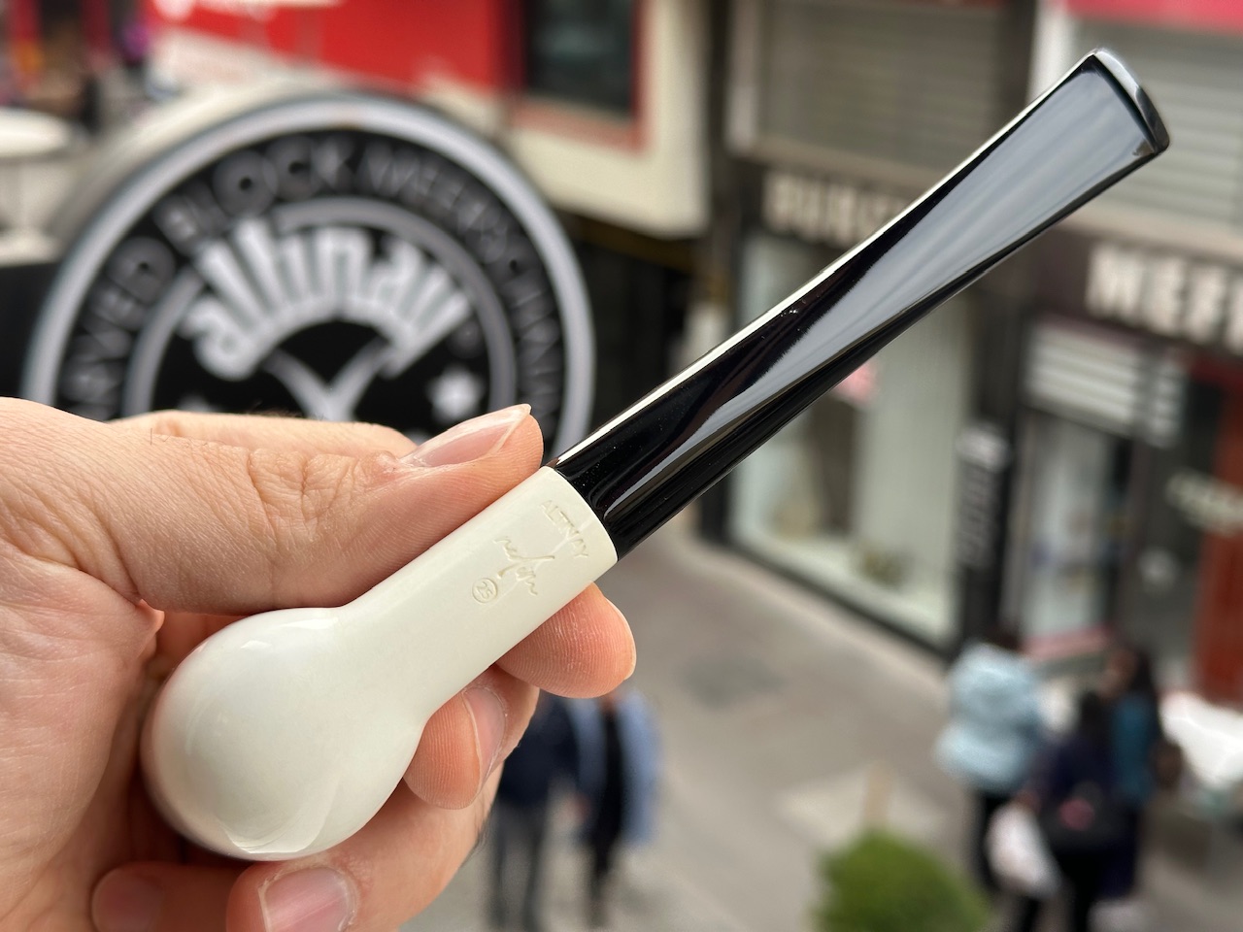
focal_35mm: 48
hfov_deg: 39.7
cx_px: 622
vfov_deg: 30.3
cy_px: 466
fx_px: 1724
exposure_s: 1/506
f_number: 1.78
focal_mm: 6.86
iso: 64
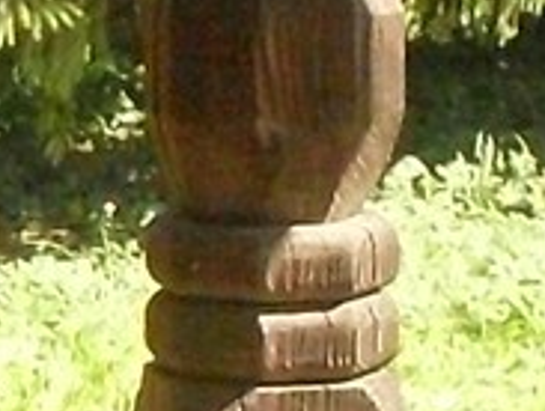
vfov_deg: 5.0
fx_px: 4685
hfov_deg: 6.4
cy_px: 94
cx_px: -645
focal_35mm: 297
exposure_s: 1/125
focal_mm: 6.3
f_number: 8.4
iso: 400
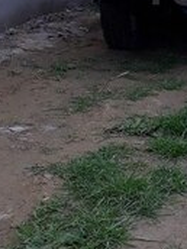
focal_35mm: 78
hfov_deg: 17.5
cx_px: 255
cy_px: -12
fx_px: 562
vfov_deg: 23.7
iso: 40
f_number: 1.9
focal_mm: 3.6
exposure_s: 1/479
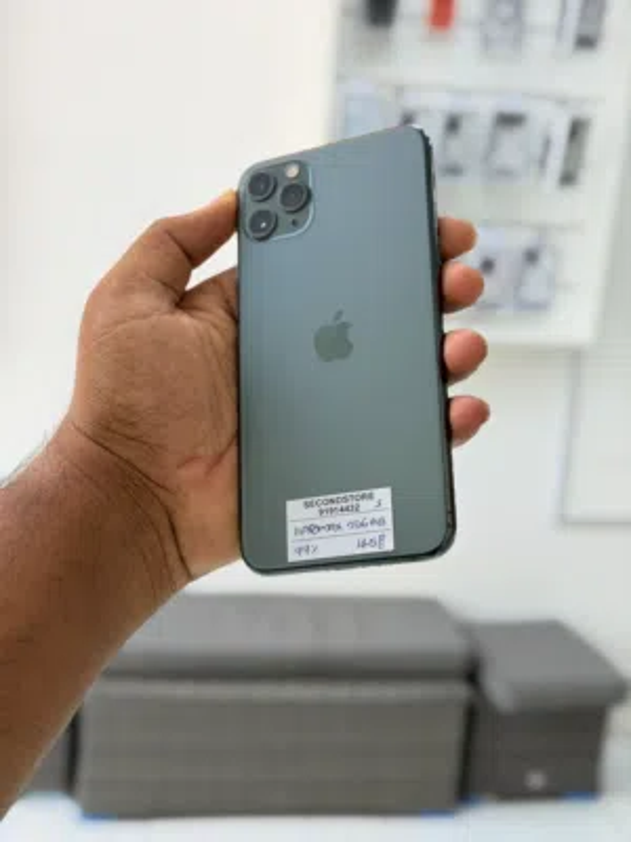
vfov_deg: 39.7
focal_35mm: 48
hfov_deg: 30.3
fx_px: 1167
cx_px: 316
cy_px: 421
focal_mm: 6.76
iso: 50
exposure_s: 1/201
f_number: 1.78
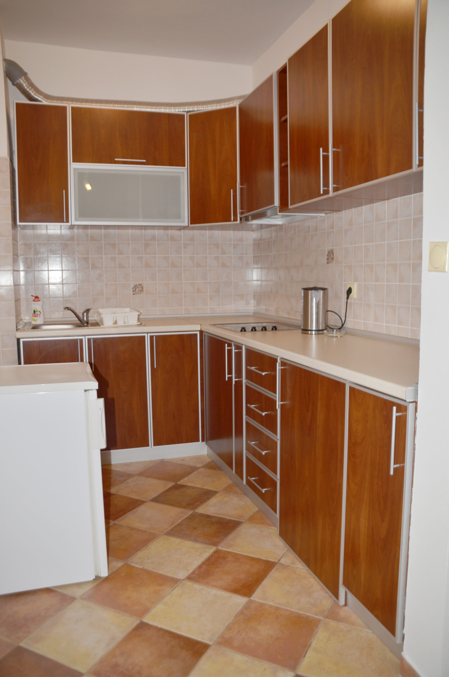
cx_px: 224
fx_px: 507
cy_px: 338
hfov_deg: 47.7
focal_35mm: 27
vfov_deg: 67.5
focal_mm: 18
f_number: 3.5
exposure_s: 1/60
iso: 125
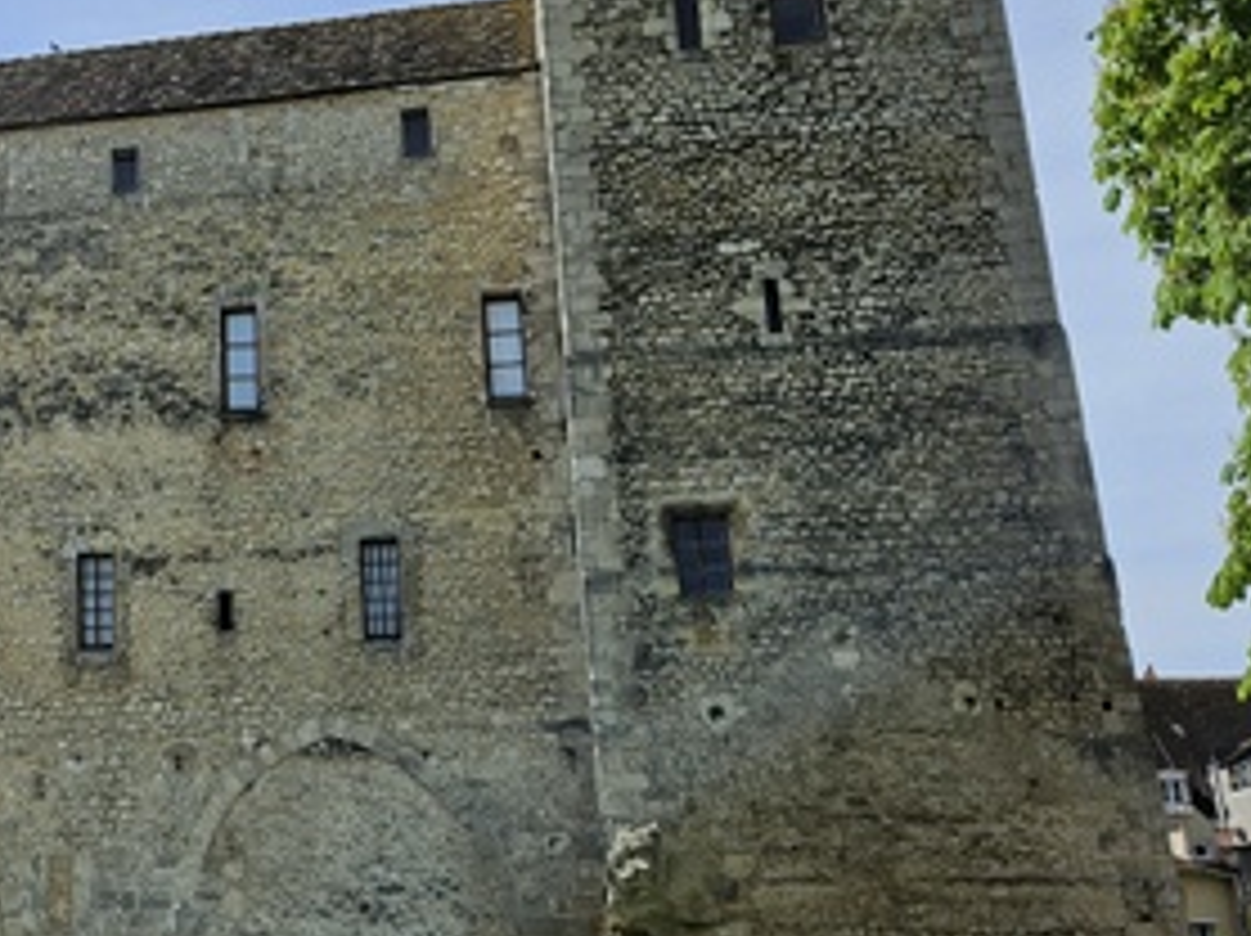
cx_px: -58
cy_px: 324
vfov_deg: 27.3
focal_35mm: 53
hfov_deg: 32.6
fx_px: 1914
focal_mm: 5.4
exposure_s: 1/3009
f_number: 1.8
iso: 25
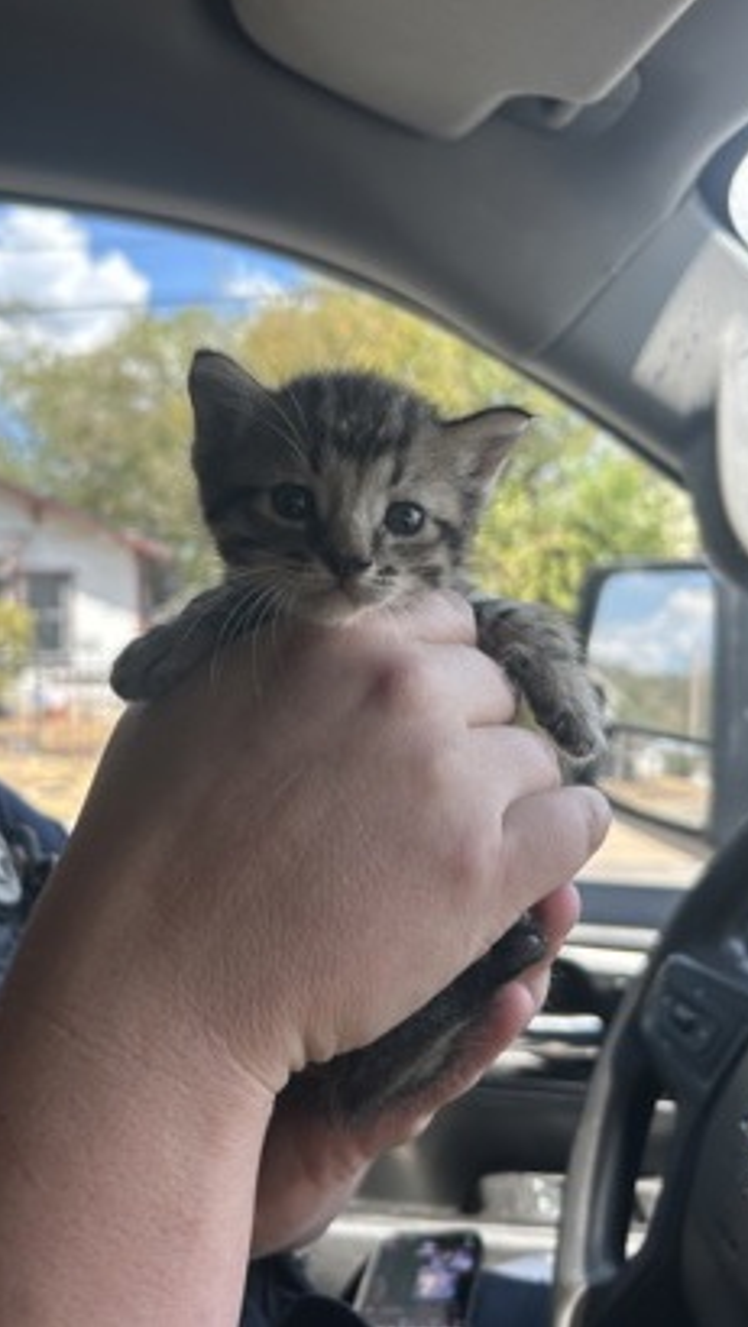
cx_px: 267
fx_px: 1021
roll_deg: -0.4
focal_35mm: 29
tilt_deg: -2.3
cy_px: 651
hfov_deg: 39.9
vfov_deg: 66.0
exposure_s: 1/544
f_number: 1.5
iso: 50
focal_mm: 5.7
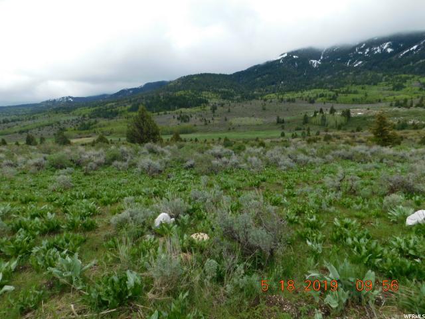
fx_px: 282
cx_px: 212
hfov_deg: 73.9
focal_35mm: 23
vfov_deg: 58.9
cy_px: 160
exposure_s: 1/1250
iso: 125
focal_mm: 4
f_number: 3
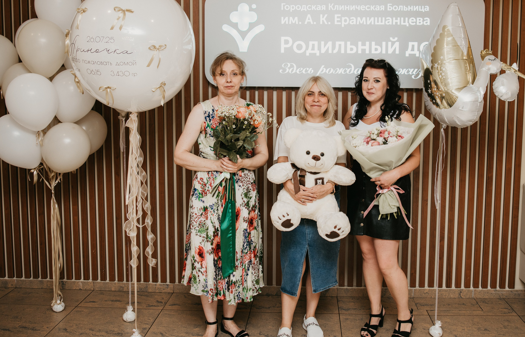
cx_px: 288
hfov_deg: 51.1
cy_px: 141
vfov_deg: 34.1
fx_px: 548
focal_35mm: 38
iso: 160
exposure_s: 1/160
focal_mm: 28
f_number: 3.5
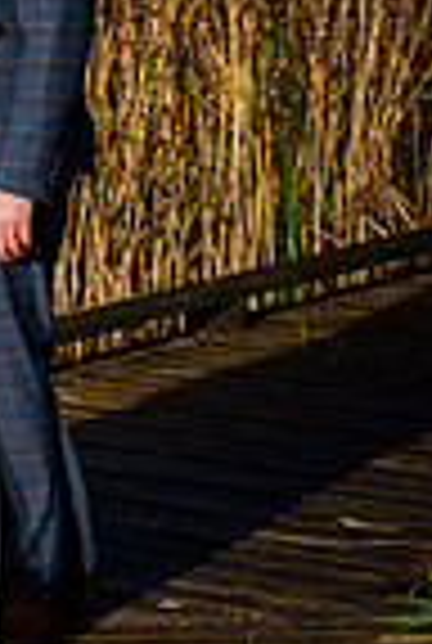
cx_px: -176
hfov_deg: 7.5
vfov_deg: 11.0
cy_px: -153
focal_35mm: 182
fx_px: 3260
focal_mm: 58
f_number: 3.2
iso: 400
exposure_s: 1/8000
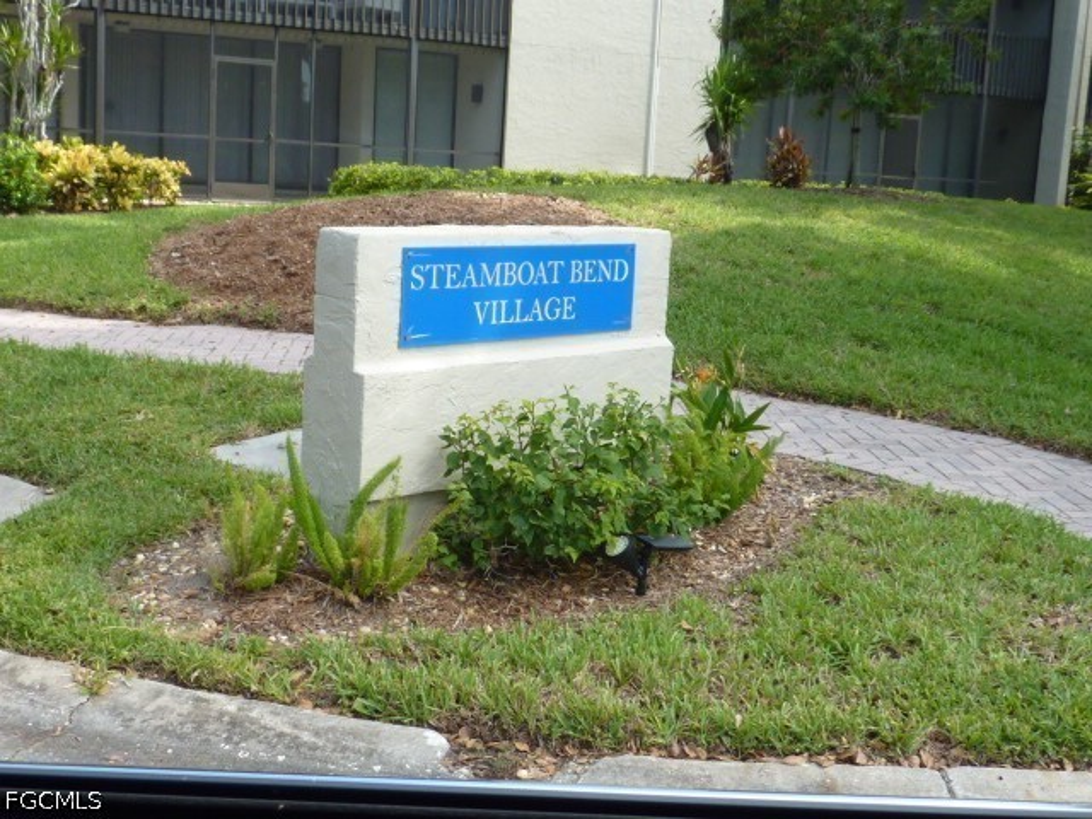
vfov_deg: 30.3
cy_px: 410
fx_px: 1514
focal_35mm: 48
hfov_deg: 39.7
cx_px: 546
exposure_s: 1/160
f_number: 4
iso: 80
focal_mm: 4.4
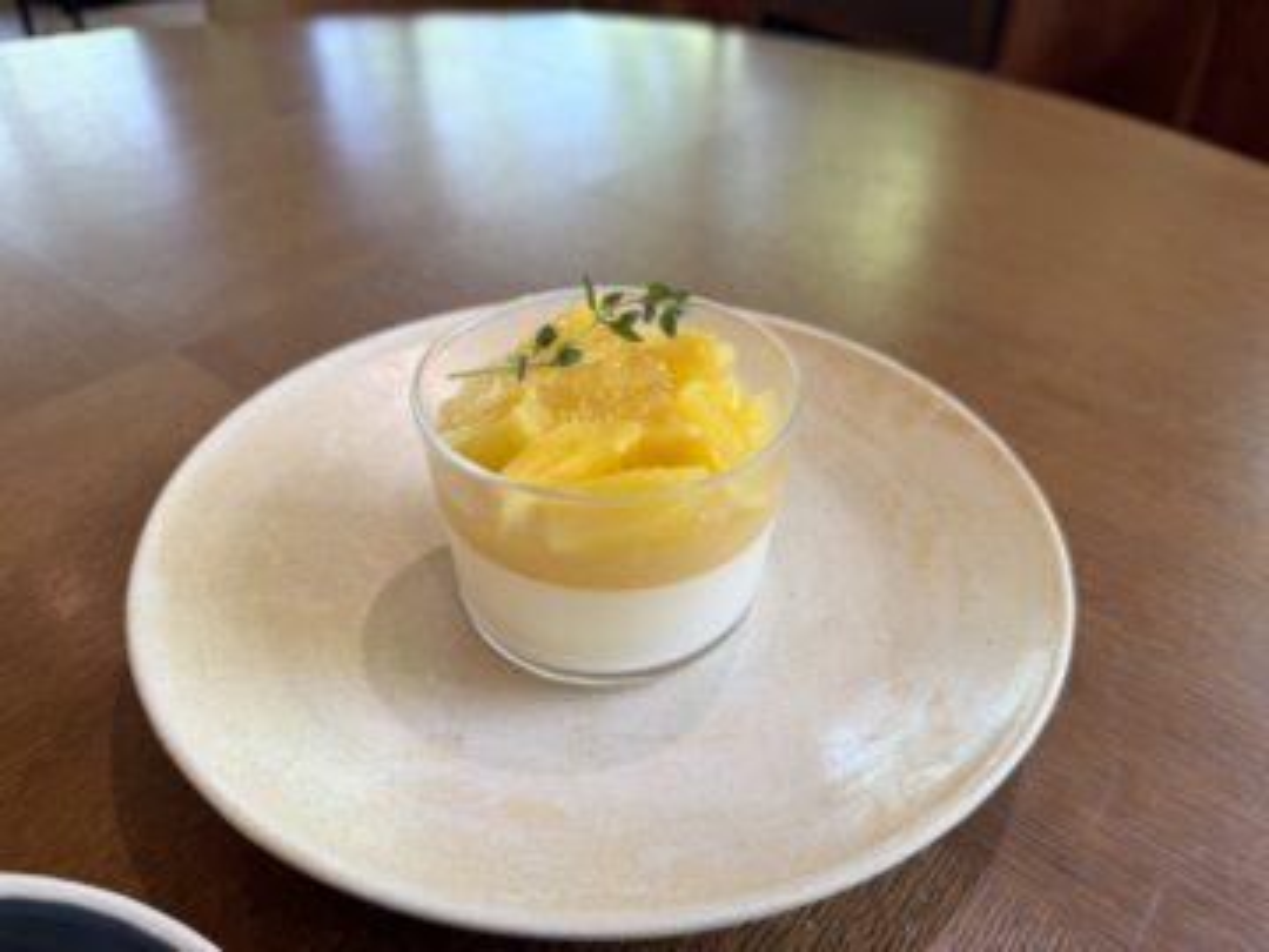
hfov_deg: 71.6
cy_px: 476
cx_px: 634
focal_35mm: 24
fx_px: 880
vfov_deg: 56.8
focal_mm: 6.76
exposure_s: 1/120
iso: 80
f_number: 1.78
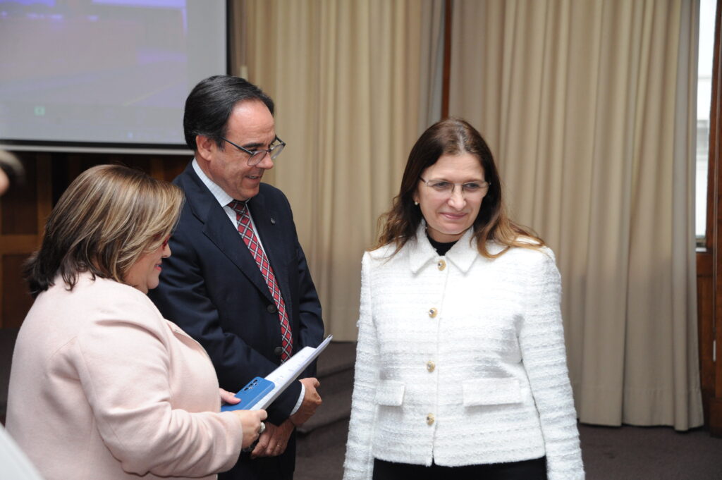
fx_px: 1563
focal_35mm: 78
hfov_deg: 26.0
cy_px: 240
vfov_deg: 17.5
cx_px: 361
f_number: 5.6
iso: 2000
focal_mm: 78
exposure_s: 1/250
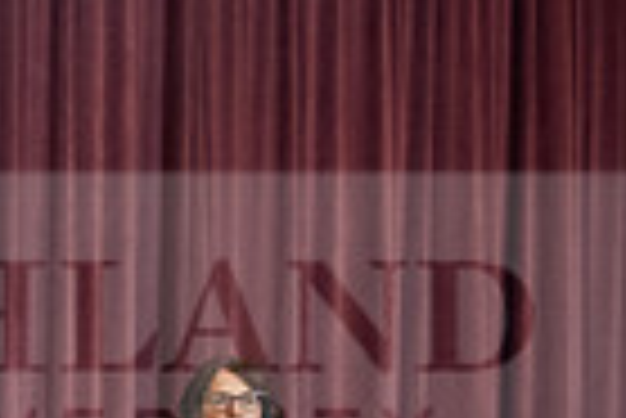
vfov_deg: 11.1
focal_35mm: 117
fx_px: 2037
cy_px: 717
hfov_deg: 14.6
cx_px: -608
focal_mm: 28
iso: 2500
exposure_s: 1/200
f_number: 3.5
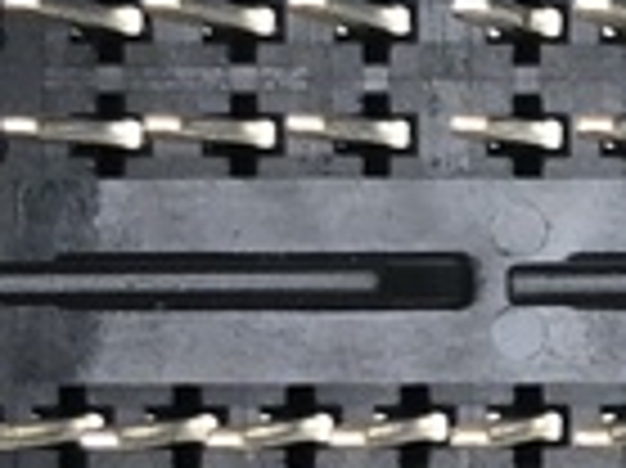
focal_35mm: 207
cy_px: 292
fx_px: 3740
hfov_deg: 9.1
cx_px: 1153
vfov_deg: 7.2
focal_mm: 4
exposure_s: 1/167
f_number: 1.8
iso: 20
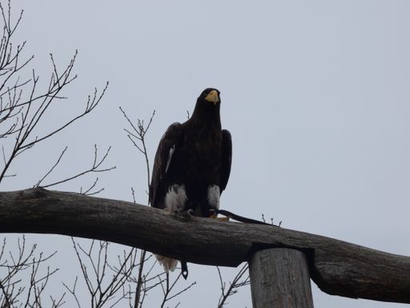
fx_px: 2239
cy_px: 154
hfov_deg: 10.5
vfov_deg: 7.9
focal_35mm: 189
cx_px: 205
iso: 80
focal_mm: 33.9
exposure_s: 1/250
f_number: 5.5
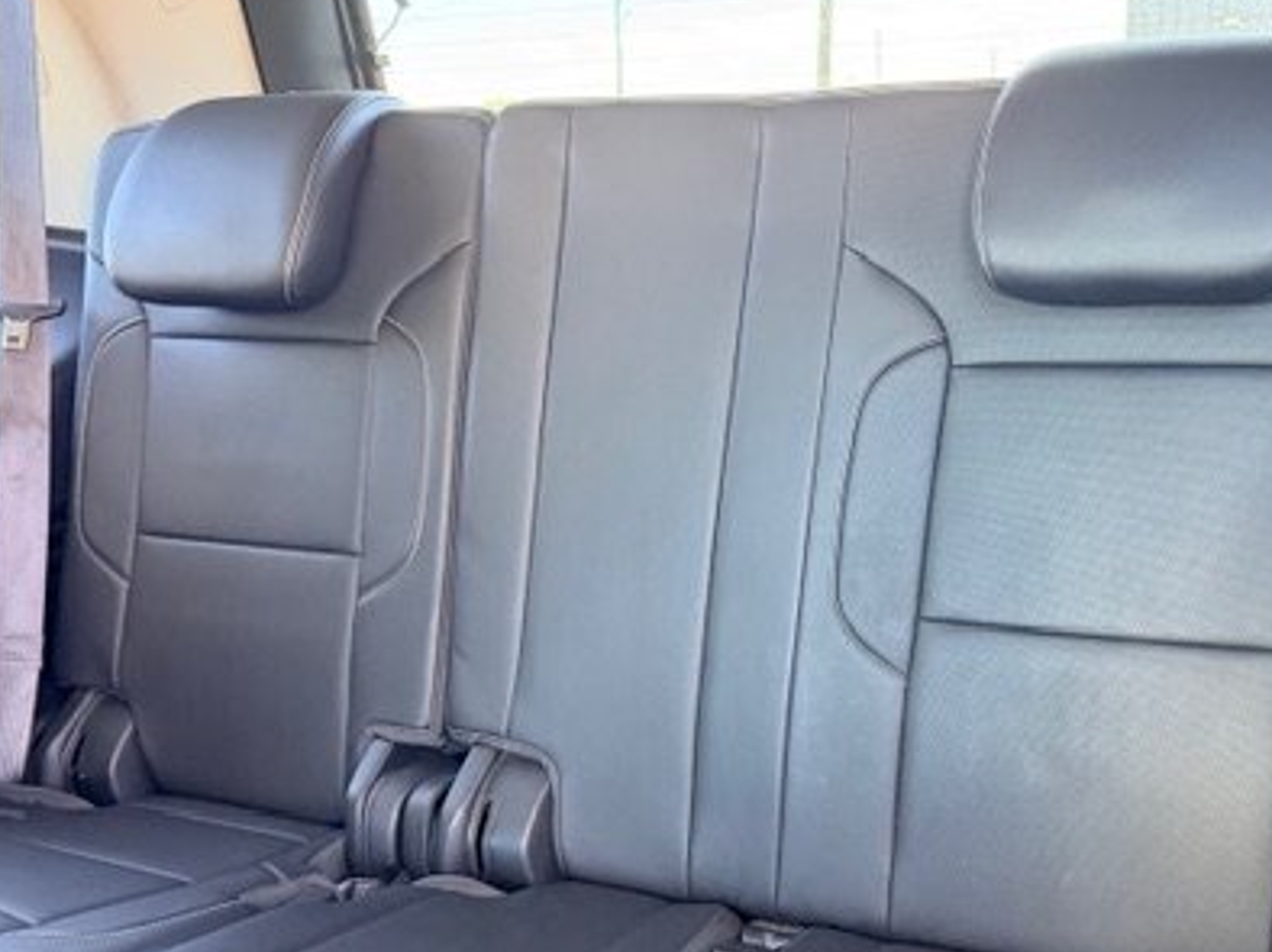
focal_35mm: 39
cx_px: 688
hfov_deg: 47.8
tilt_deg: -18.3
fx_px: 1432
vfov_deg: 36.2
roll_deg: +2.3
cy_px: 674
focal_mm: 6.76
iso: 640
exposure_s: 1/60
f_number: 1.78
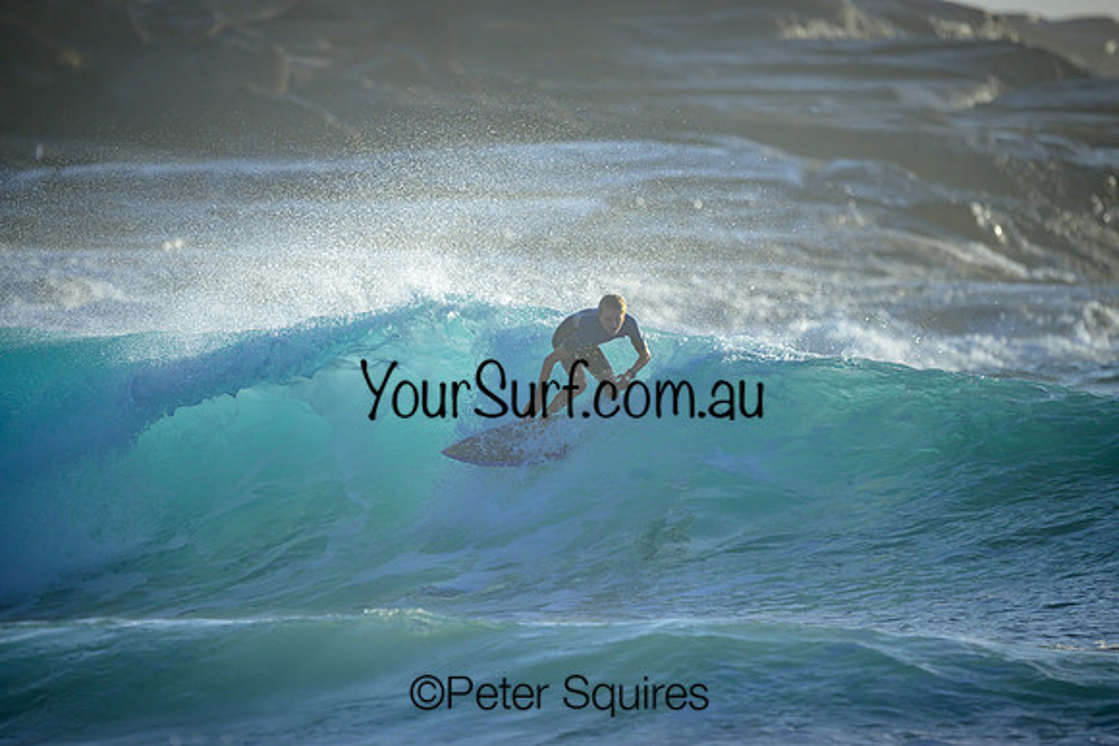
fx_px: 24871
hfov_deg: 2.6
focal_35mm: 800
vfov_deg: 1.7
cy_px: 373
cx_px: 560
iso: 360
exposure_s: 1/2500
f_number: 6.3
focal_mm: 800
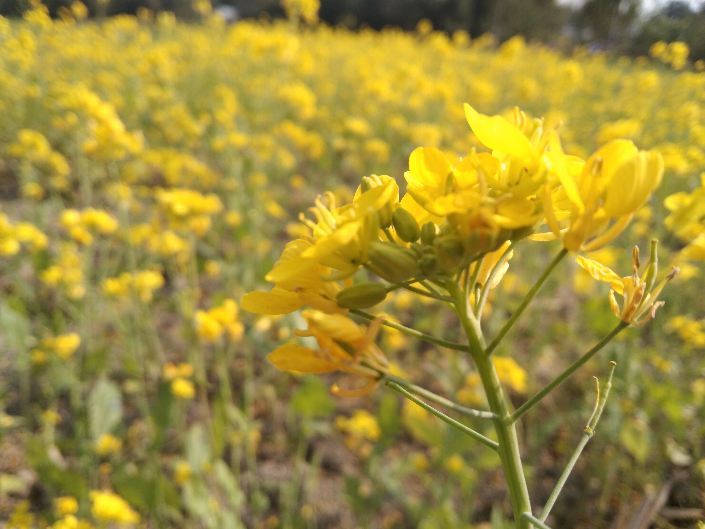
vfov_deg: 46.8
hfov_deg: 60.0
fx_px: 611
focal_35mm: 30
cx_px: 352
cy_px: 264
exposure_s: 1/625
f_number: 2.2
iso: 50
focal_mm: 3.65
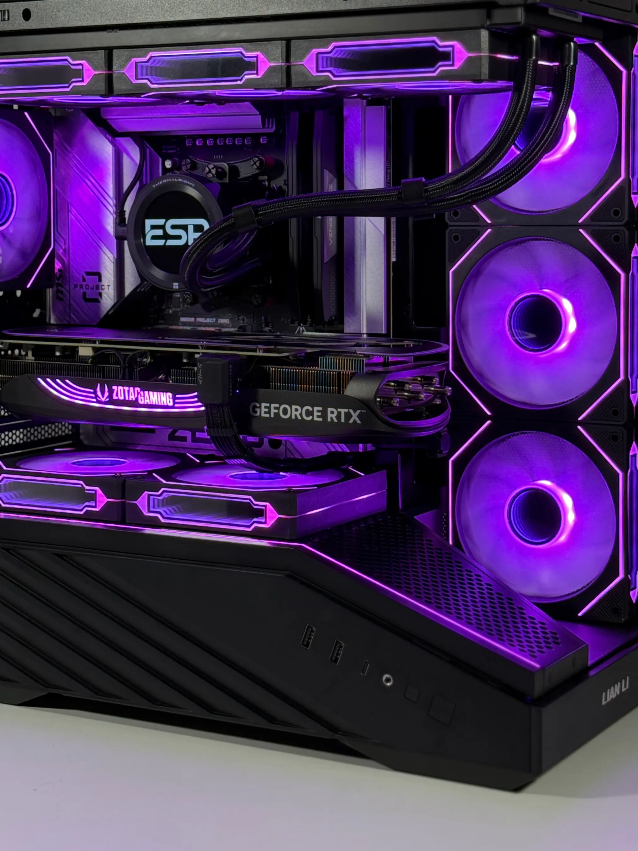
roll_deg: -0.3
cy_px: 316
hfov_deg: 20.4
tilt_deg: -1.7
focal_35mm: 72
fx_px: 1769
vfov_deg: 26.9
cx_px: 286
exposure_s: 1/60
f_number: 1.78
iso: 100
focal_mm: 6.76
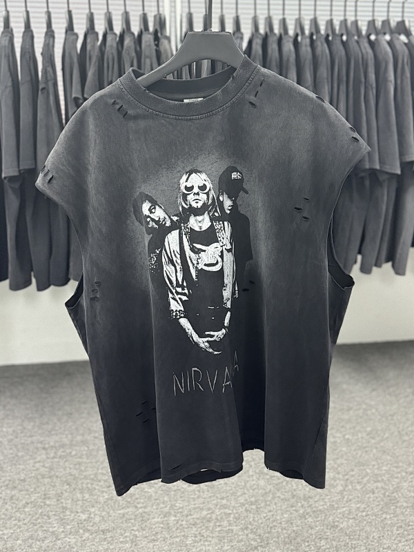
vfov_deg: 71.6
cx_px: 207
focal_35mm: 24
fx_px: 383
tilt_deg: -12.6
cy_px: 276
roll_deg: -0.6
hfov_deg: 56.8
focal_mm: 6.86
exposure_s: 1/42
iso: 800
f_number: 1.78
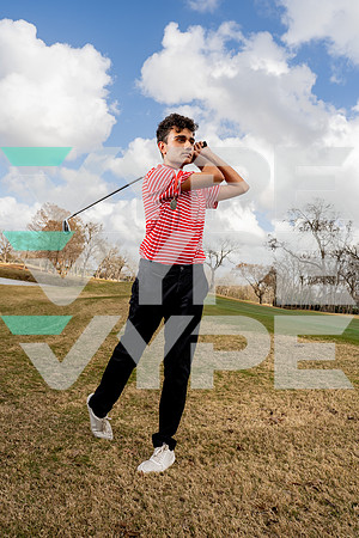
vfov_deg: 63.7
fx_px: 434
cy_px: 269
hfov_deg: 45.0
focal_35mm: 29
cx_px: 180
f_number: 8
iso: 100
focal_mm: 29
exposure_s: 1/250
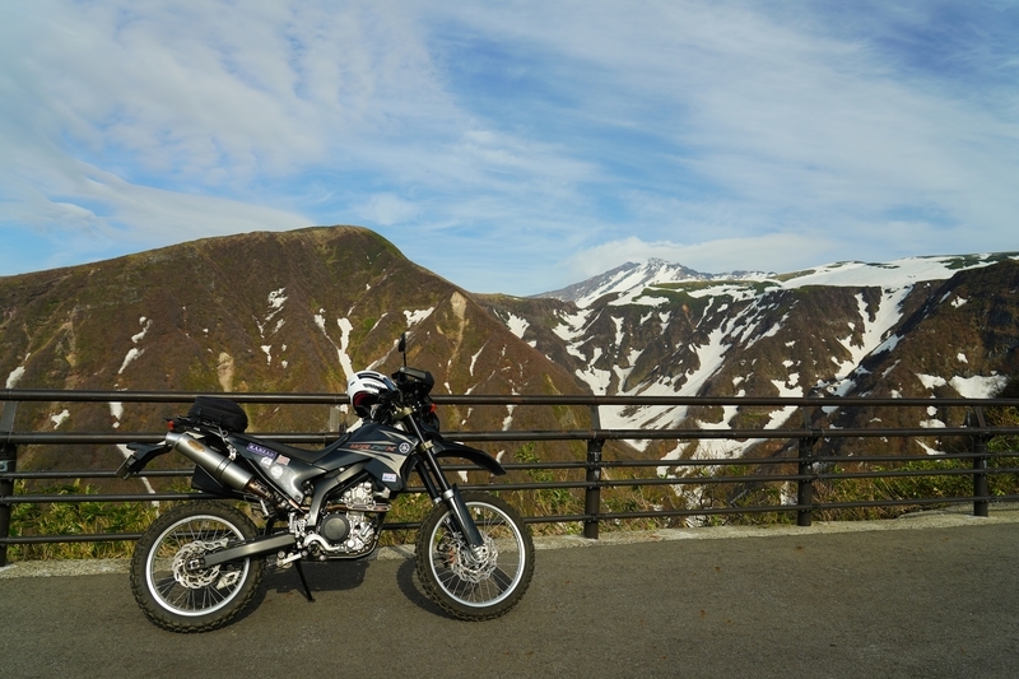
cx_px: 510
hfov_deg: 71.5
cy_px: 340
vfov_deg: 51.3
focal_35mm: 25
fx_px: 707
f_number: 5.6
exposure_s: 1/250
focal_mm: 25
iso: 100
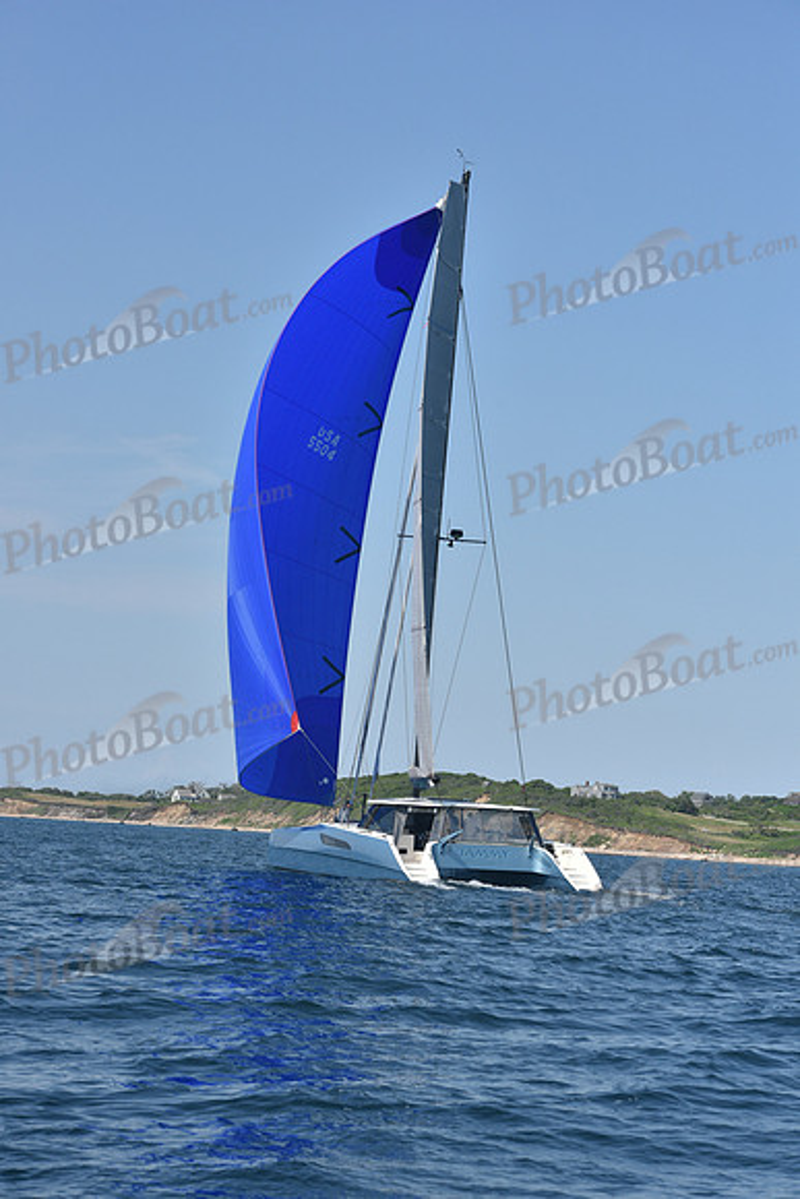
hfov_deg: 14.9
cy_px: 600
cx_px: 400
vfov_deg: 22.1
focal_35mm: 92
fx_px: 3065
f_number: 9
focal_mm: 92
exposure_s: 1/1600
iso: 320
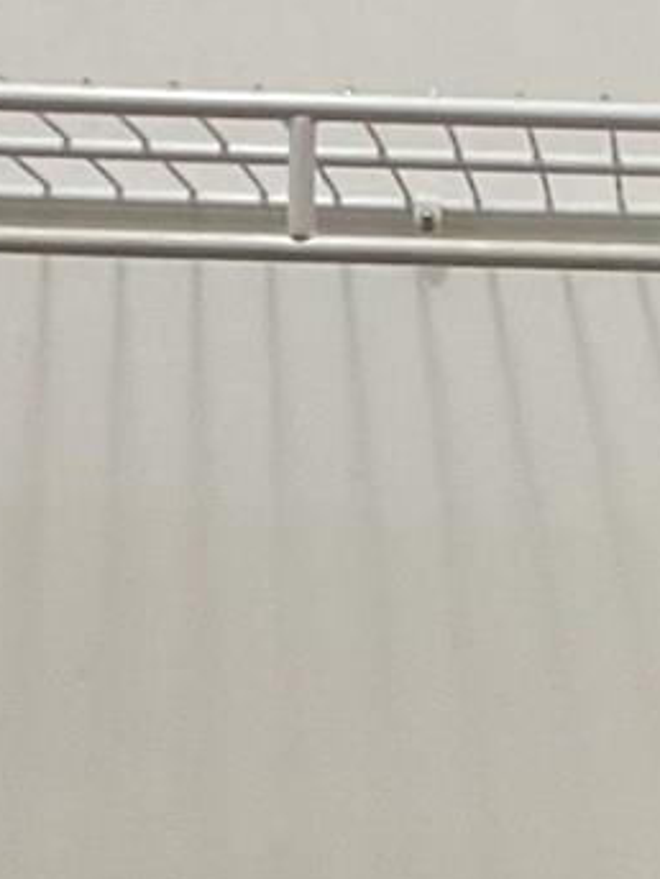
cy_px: 894
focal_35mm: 194
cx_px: 719
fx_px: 4932
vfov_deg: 10.1
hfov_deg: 7.6
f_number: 1.8
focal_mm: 3
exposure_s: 1/50
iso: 64
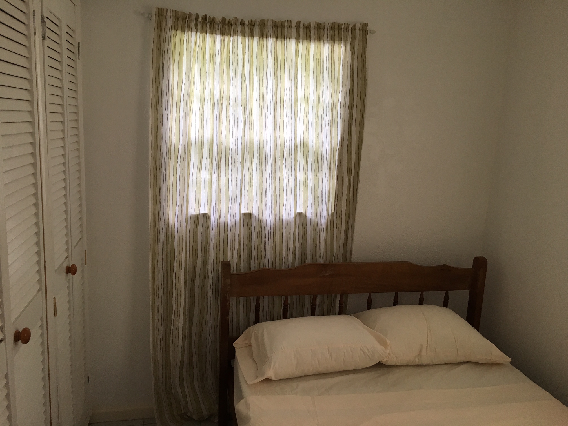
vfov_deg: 48.2
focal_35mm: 29
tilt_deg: -11.2
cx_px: 284
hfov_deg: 61.7
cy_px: 213
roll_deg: -2.8
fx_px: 476
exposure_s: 1/33
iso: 25
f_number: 2.2
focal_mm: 4.15
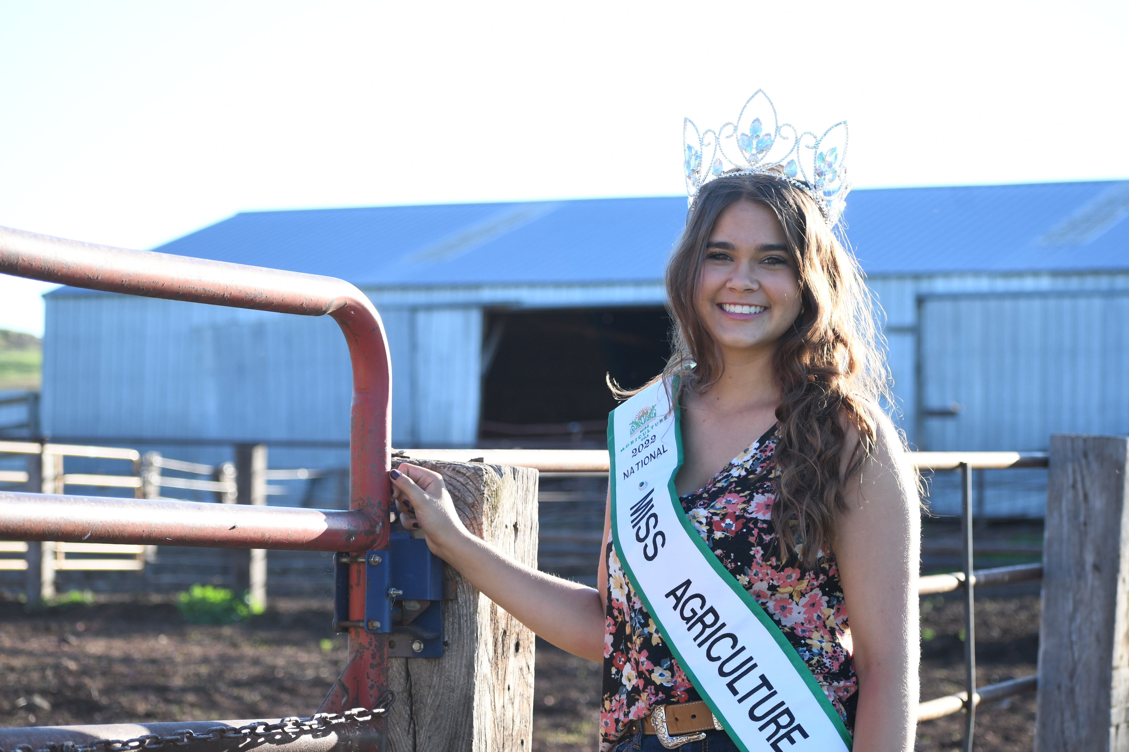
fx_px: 3293
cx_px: 564
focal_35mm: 105
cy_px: 376
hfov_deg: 19.5
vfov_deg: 13.0
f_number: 4.5
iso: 250
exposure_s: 1/320
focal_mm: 70
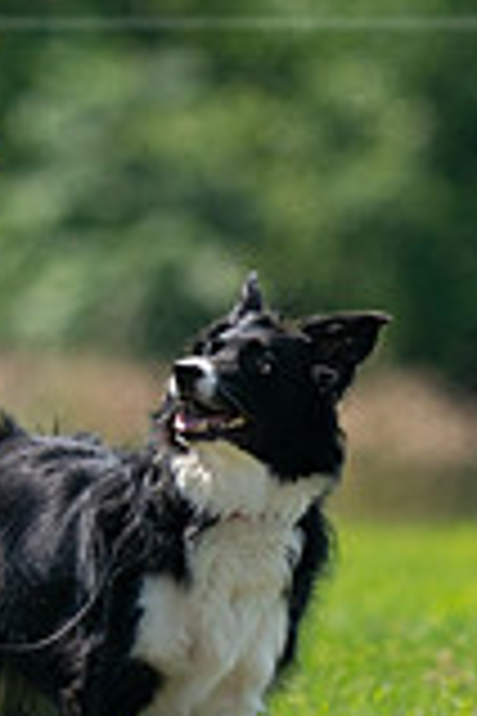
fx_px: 29532
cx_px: 104
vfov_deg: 1.4
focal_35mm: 1486
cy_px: -41
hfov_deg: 0.9
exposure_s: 1/4000
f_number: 6.3
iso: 1600
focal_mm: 524
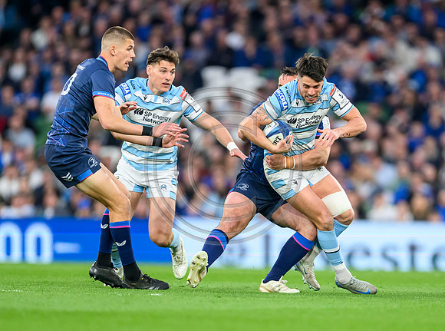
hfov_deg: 2.8
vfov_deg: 2.0
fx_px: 9244
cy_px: 246
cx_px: 350
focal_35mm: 721
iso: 3200
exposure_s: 1/2500
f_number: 2.8
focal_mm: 400
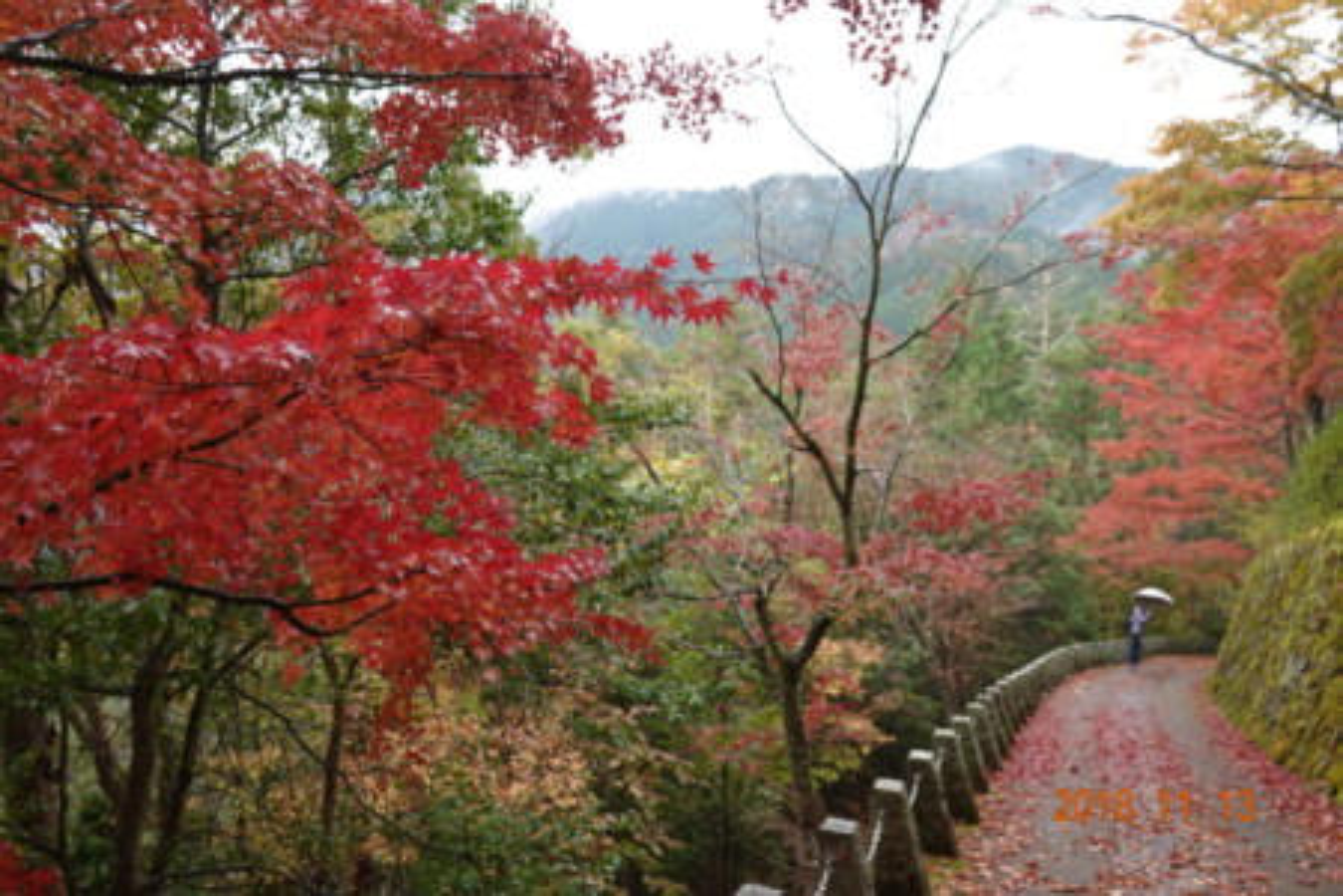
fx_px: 1119
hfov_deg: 61.9
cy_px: 448
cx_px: 672
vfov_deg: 43.6
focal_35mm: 30
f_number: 3.5
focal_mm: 11.29
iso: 125
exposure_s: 1/100
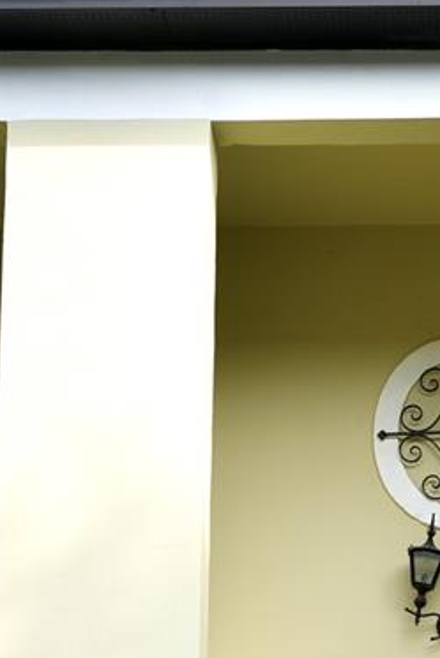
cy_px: 753
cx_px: 465
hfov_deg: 11.4
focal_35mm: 119
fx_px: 2179
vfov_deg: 16.6
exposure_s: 1/320
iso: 100
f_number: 5.6
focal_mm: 37
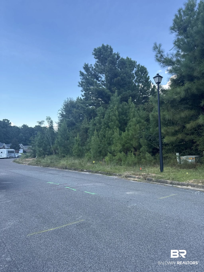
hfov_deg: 56.8
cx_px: 102
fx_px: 189
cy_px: 136
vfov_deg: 71.6
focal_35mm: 24
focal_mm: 6.76
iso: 80
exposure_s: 1/1215
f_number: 1.78
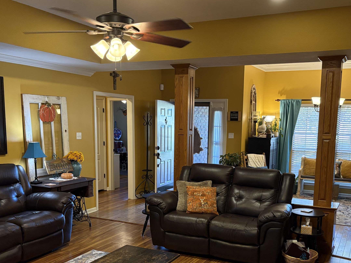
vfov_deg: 38.2
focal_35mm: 37
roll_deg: -1.0
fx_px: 375
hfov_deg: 50.0
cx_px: 195
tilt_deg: -7.7
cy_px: 175
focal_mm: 5.96
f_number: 1.6
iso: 320
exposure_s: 1/60
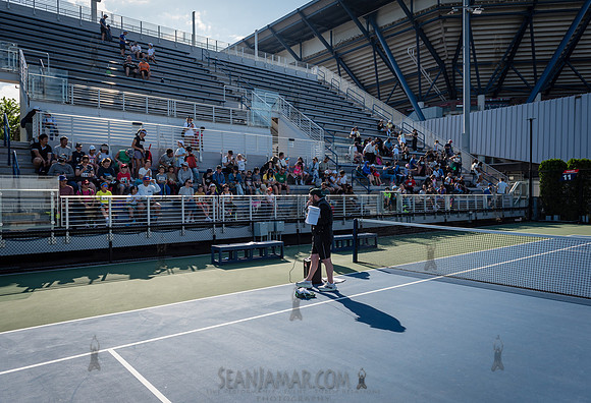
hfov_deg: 70.5
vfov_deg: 51.5
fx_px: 418
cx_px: 282
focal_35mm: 25
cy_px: 202
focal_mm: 24
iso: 200
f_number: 5
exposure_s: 1/800
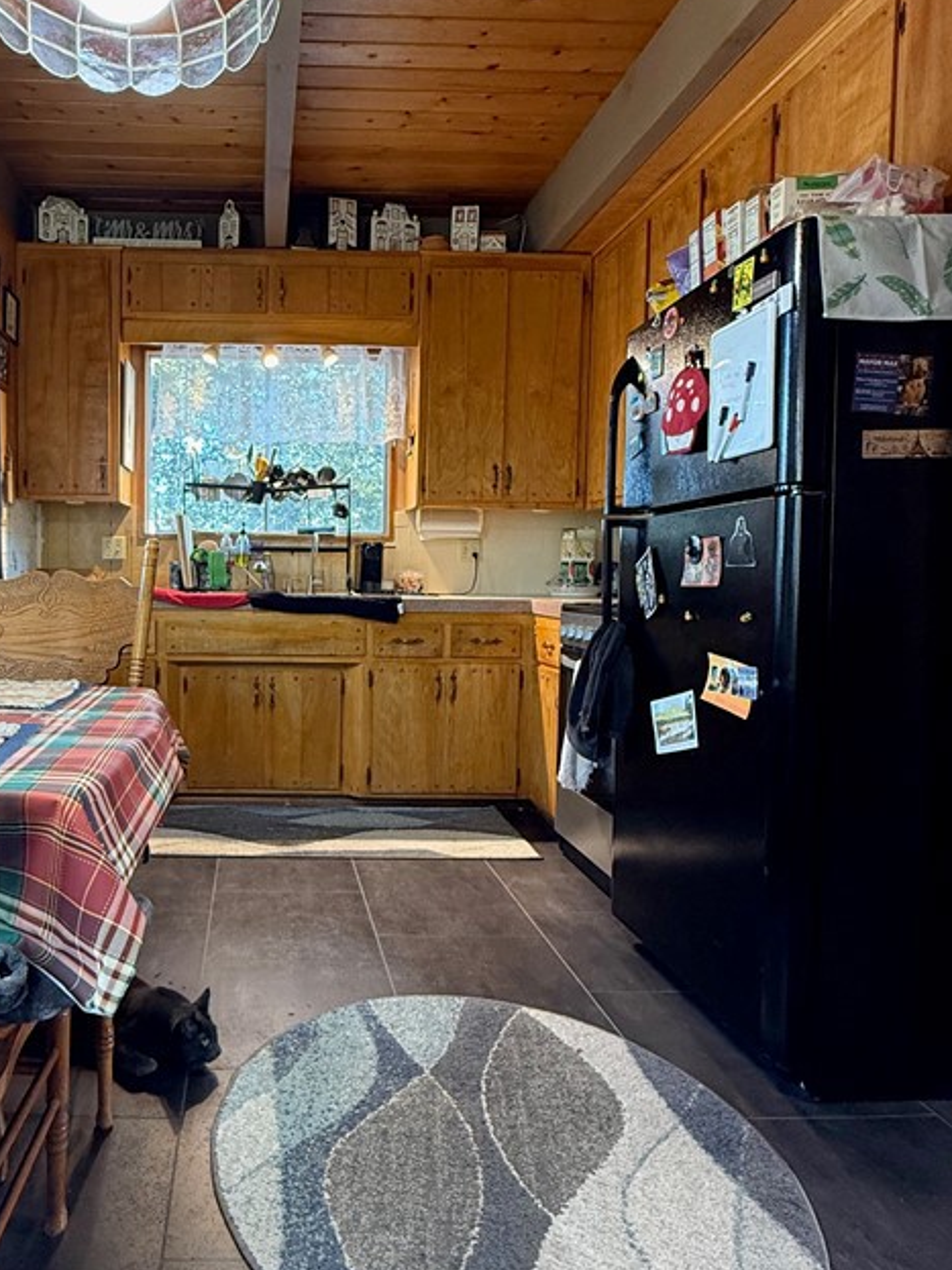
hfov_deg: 56.6
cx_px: 267
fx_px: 844
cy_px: 622
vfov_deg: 73.9
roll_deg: +0.1
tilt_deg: -3.0
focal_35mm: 23
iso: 400
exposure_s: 1/60
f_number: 2.2
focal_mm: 2.22
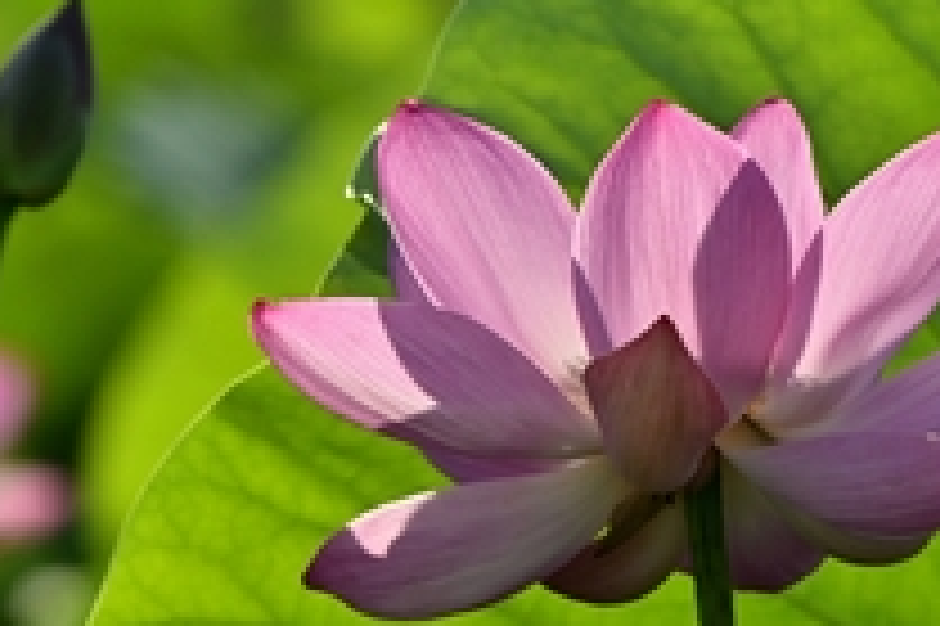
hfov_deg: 2.3
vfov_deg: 1.6
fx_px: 22933
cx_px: 693
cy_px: 70
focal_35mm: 879
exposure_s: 1/500
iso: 200
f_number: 8
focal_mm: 310
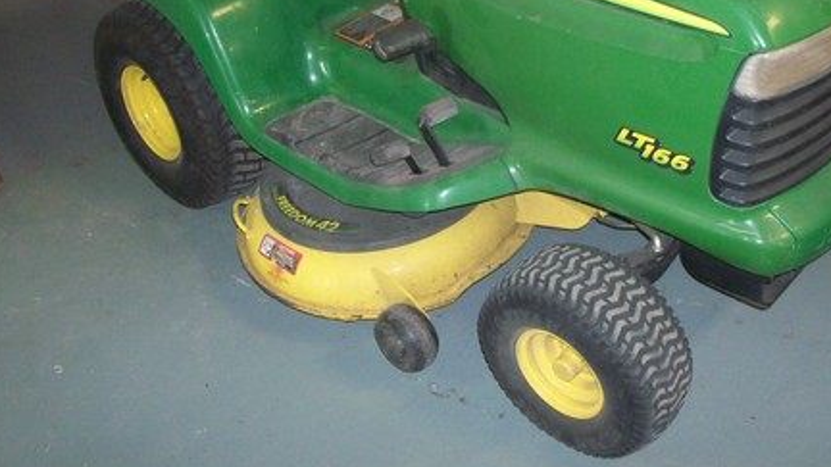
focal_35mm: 48
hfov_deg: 42.8
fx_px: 1058
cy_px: 96
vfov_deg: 24.5
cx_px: 481
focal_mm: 6.3
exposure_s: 1/30
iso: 160
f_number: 3
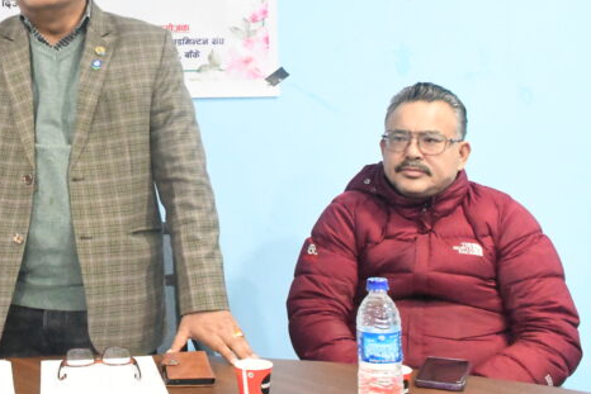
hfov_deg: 34.4
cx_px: 110
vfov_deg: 24.1
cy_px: 123
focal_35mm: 56
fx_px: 920
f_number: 4
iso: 25600
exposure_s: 1/100
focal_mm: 23
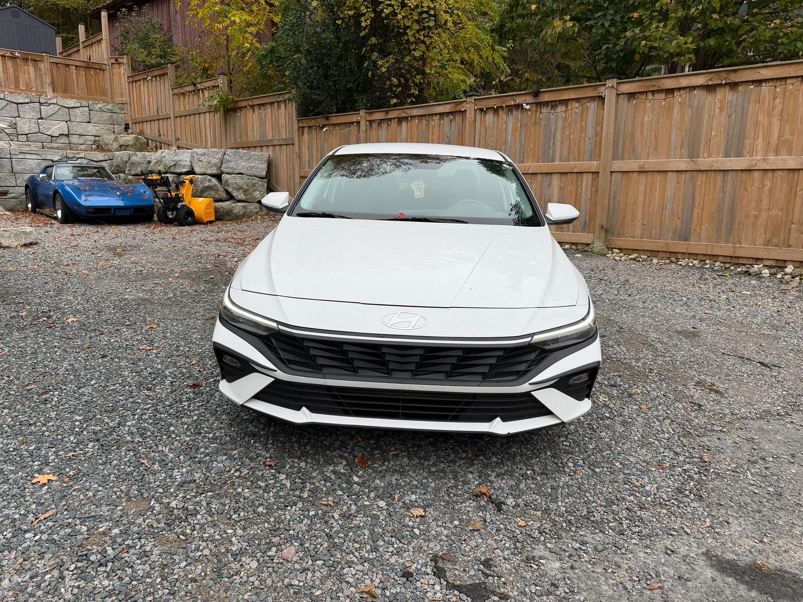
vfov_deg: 56.8
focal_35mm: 24
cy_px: 301
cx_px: 402
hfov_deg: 71.6
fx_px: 557
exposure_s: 1/1230
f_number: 1.78
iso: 80
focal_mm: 6.76
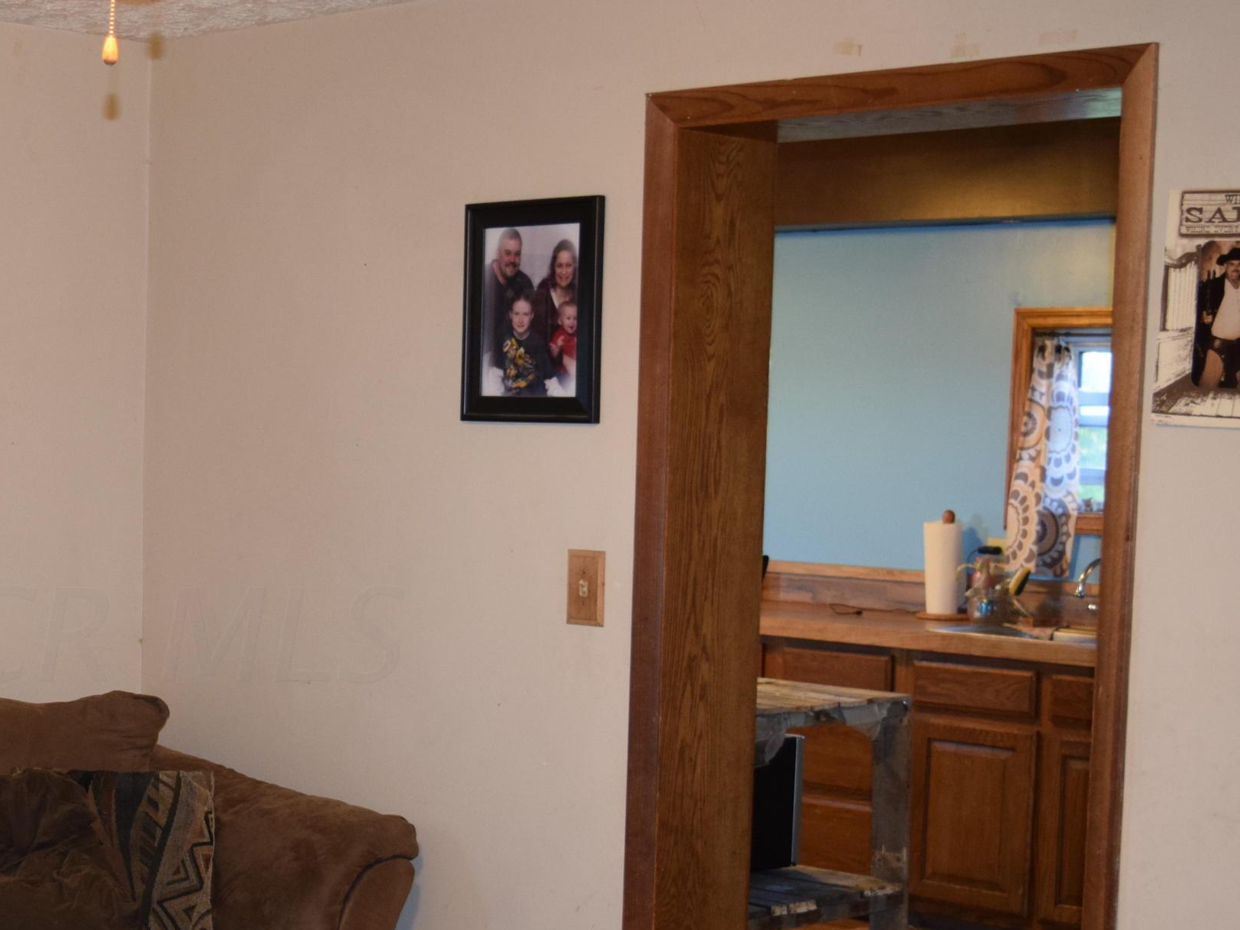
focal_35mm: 72
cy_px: 633
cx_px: 176
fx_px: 2575
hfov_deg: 26.4
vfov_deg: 20.4
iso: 1100
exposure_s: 1/60
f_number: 4
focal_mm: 27
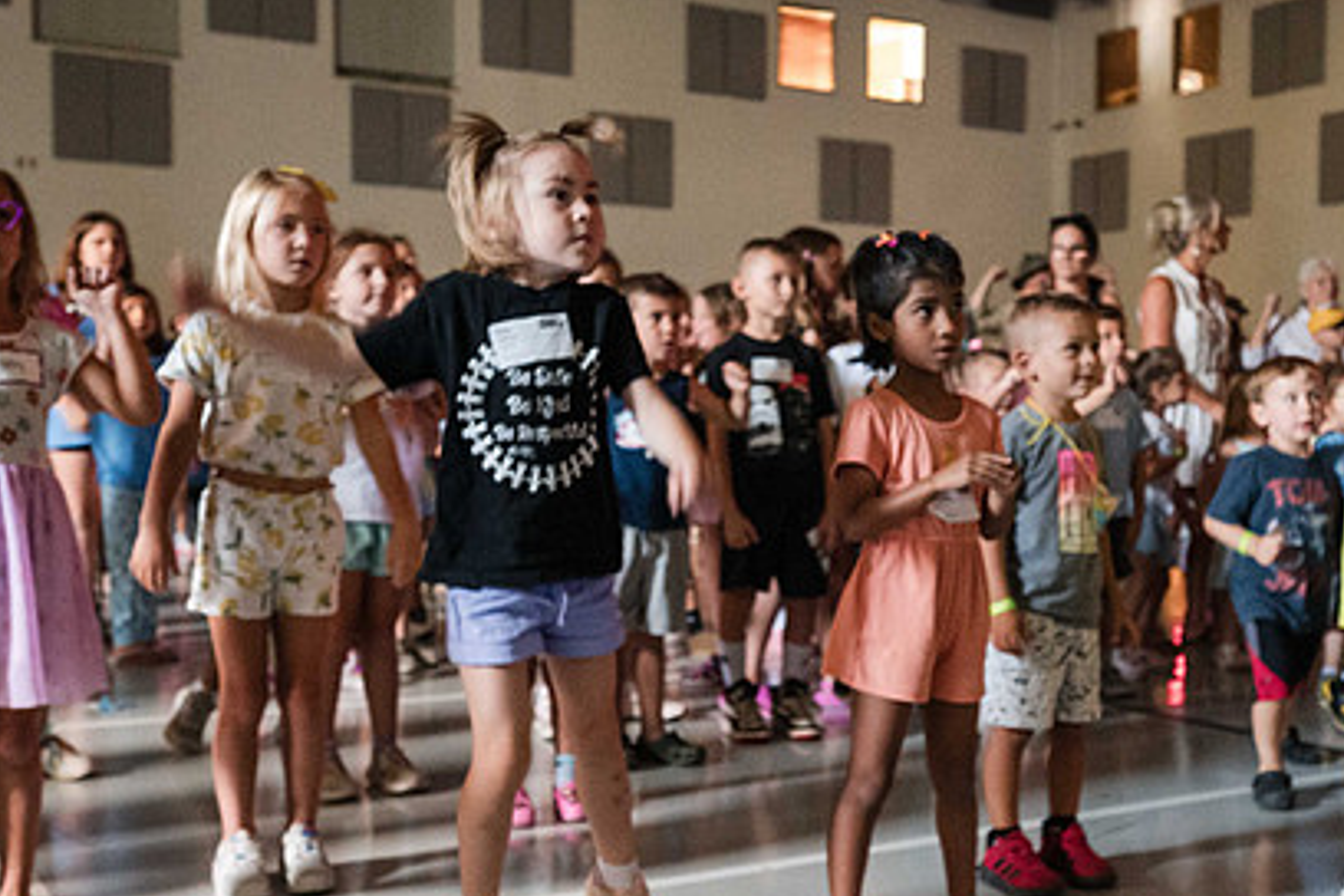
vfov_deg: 31.1
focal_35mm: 43
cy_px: 525
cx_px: 782
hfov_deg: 45.3
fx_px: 1605
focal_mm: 28
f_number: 4
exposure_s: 1/60
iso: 11400
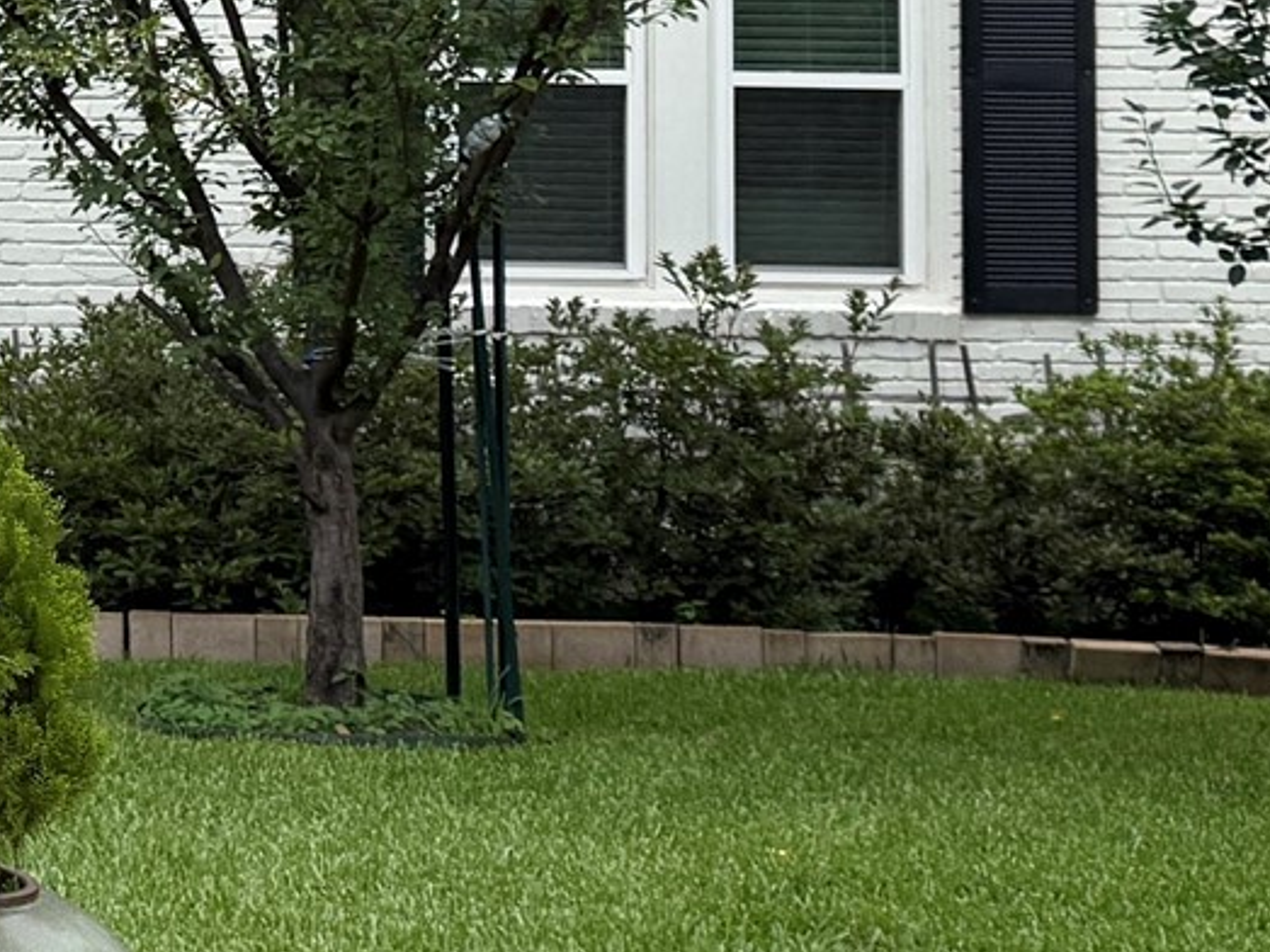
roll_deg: -0.4
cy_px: 19
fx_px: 3448
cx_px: -306
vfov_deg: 15.5
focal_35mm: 94
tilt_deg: +4.5
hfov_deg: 19.5
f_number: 1.78
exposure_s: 1/1106
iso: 100
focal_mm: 6.76
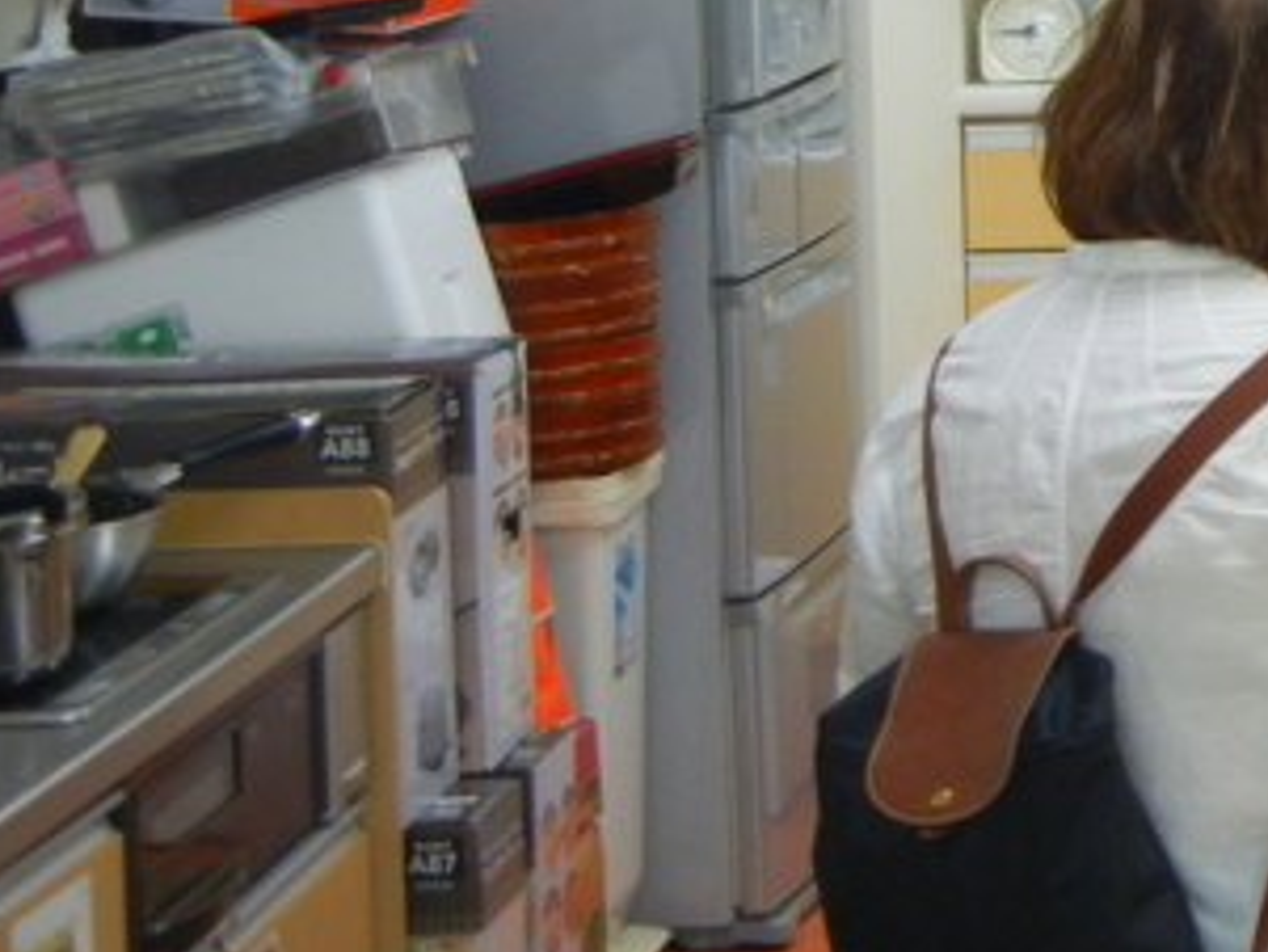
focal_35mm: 153
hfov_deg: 12.2
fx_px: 5607
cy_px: -413
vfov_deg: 9.5
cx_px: 1976
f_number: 3.8
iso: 205
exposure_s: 1/30
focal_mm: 8.1
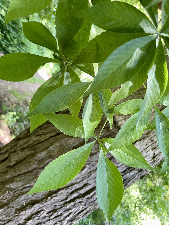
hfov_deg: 53.1
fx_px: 169
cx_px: 84
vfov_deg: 67.3
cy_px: 112
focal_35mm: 26
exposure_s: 1/111
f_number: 1.6
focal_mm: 4.2
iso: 125
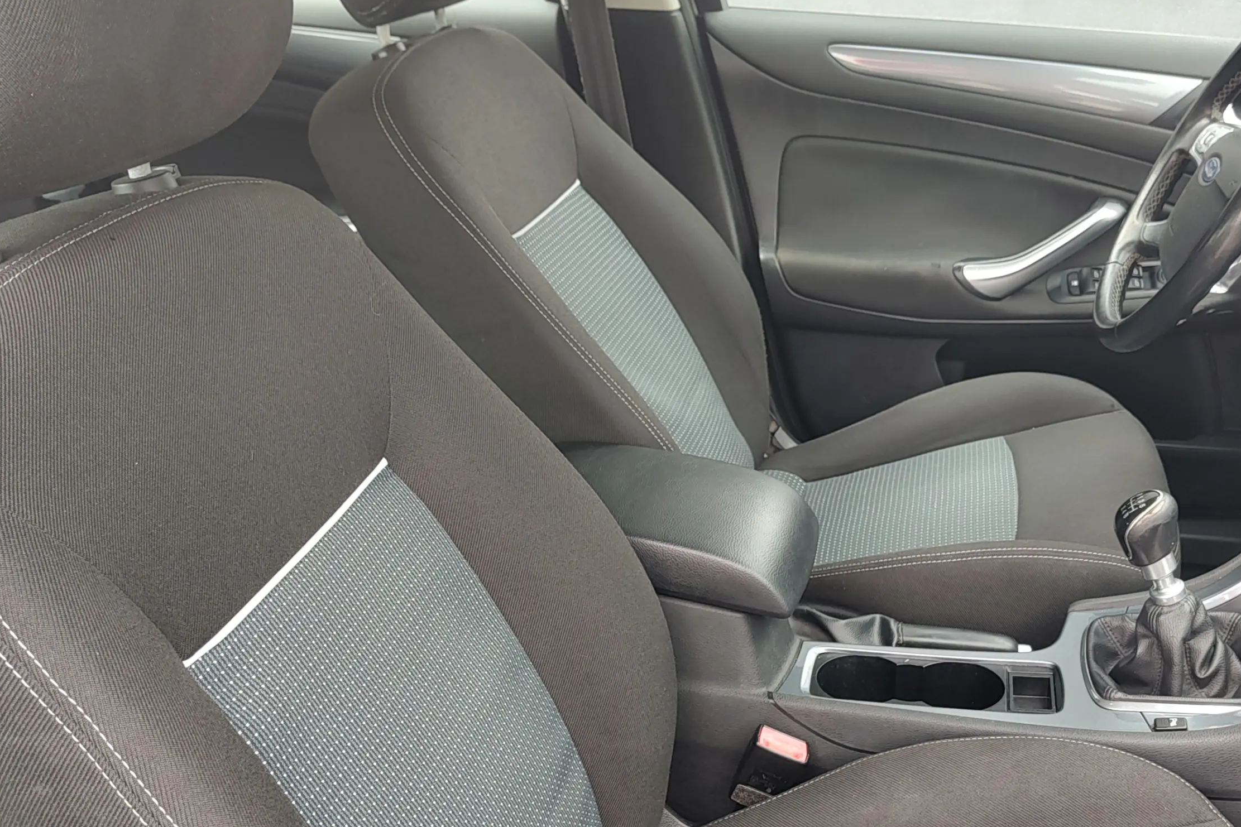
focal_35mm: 35
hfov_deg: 54.2
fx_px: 1206
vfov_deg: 37.2
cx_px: 722
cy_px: 590
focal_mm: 5.56
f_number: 1.8
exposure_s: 1/100
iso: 103
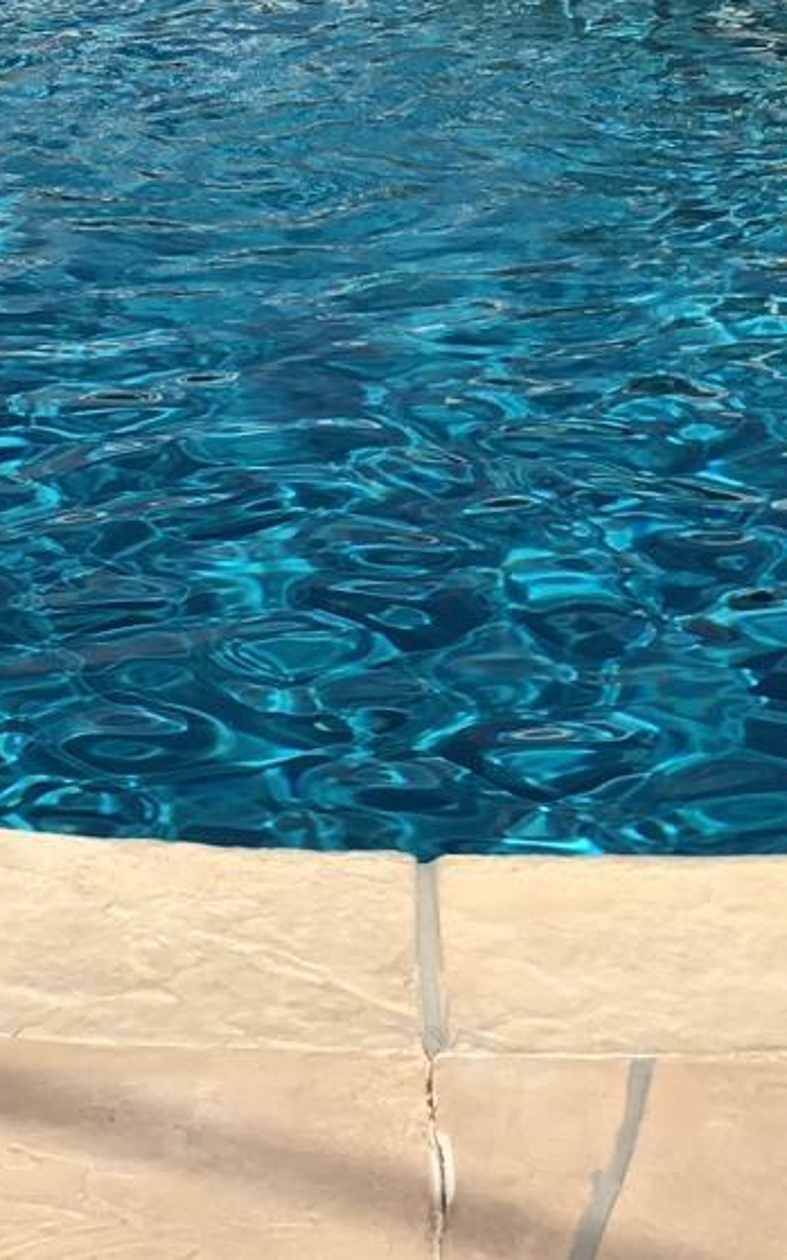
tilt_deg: -13.4
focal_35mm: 110
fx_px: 3778
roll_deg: -1.5
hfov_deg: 11.9
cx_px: 381
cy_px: 36
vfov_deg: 18.5
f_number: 2.2
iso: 25
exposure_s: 1/1923
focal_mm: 4.15
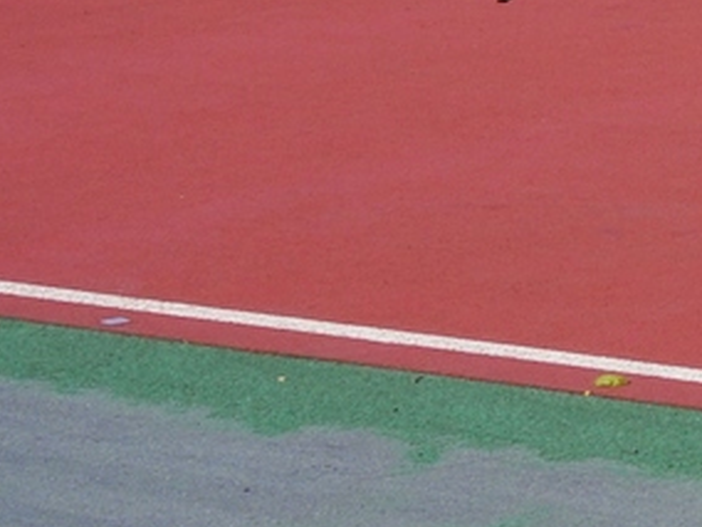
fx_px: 4948
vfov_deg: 5.8
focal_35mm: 244
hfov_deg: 6.9
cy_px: -880
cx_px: 2427
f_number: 9
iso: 100
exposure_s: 1/320
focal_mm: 24
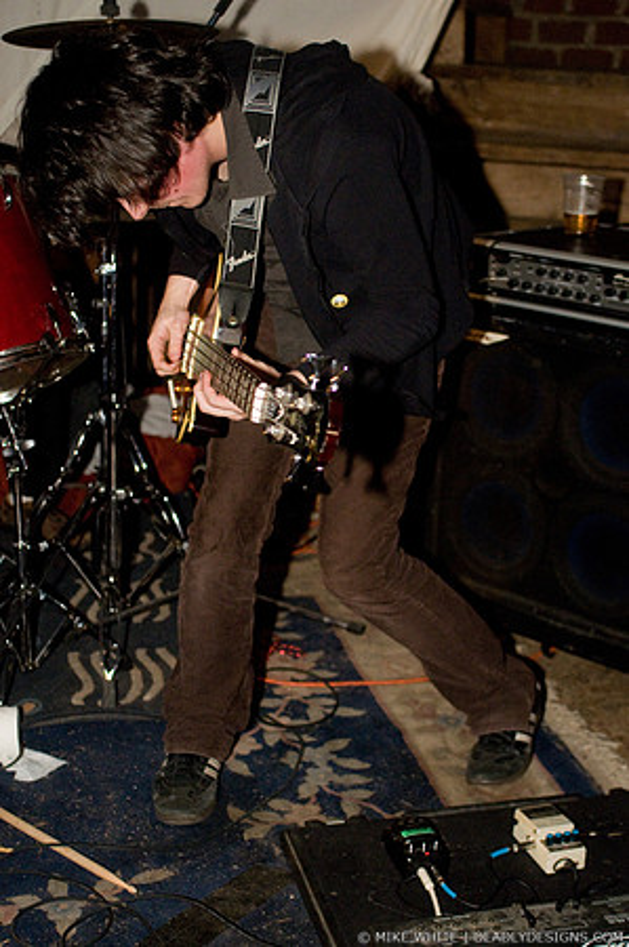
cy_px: 474
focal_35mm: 52
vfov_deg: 37.9
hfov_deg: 25.7
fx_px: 1379
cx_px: 314
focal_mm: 35
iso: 1250
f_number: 2.8
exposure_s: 1/50
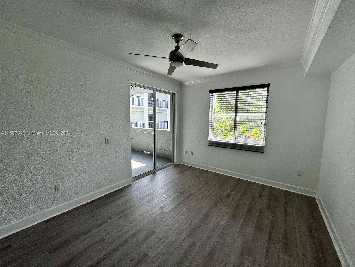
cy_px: 134
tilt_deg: -6.7
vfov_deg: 85.7
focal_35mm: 14
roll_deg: -1.0
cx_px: 178
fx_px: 144
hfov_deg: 102.1
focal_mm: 2.22
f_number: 2.2
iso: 40
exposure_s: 1/132
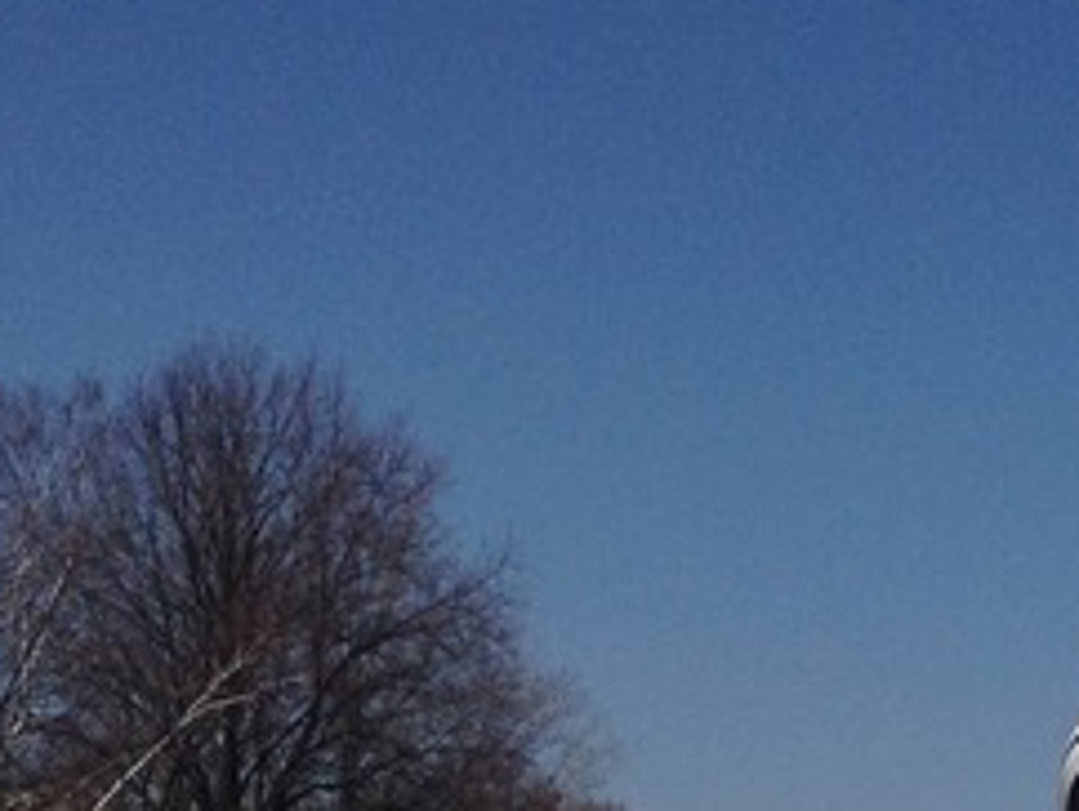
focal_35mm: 148
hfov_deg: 12.9
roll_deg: -1.1
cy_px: 1359
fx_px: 4618
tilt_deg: -5.7
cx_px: 1360
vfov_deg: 9.6
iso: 50
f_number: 2.4
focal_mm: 4.28
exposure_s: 1/5025
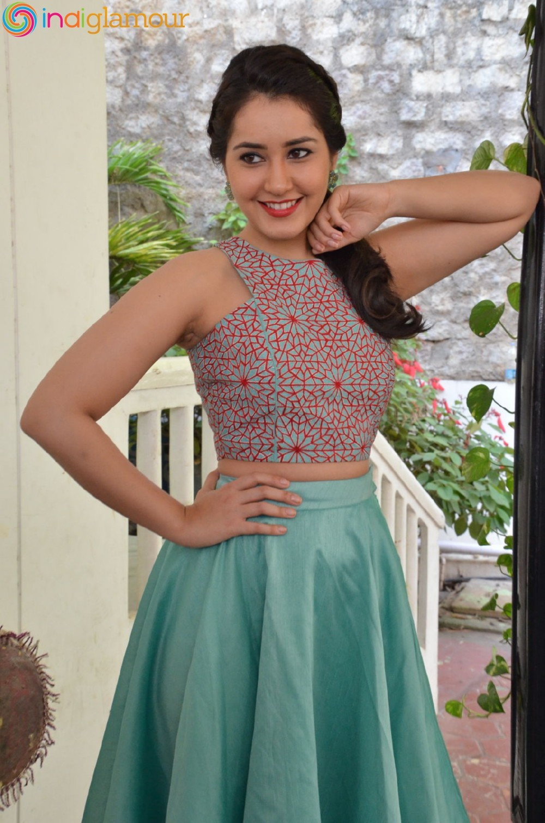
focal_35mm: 48
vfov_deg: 41.2
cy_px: 412
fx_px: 1095
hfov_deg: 27.9
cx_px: 272
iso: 2000
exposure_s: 1/125
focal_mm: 32
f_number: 8
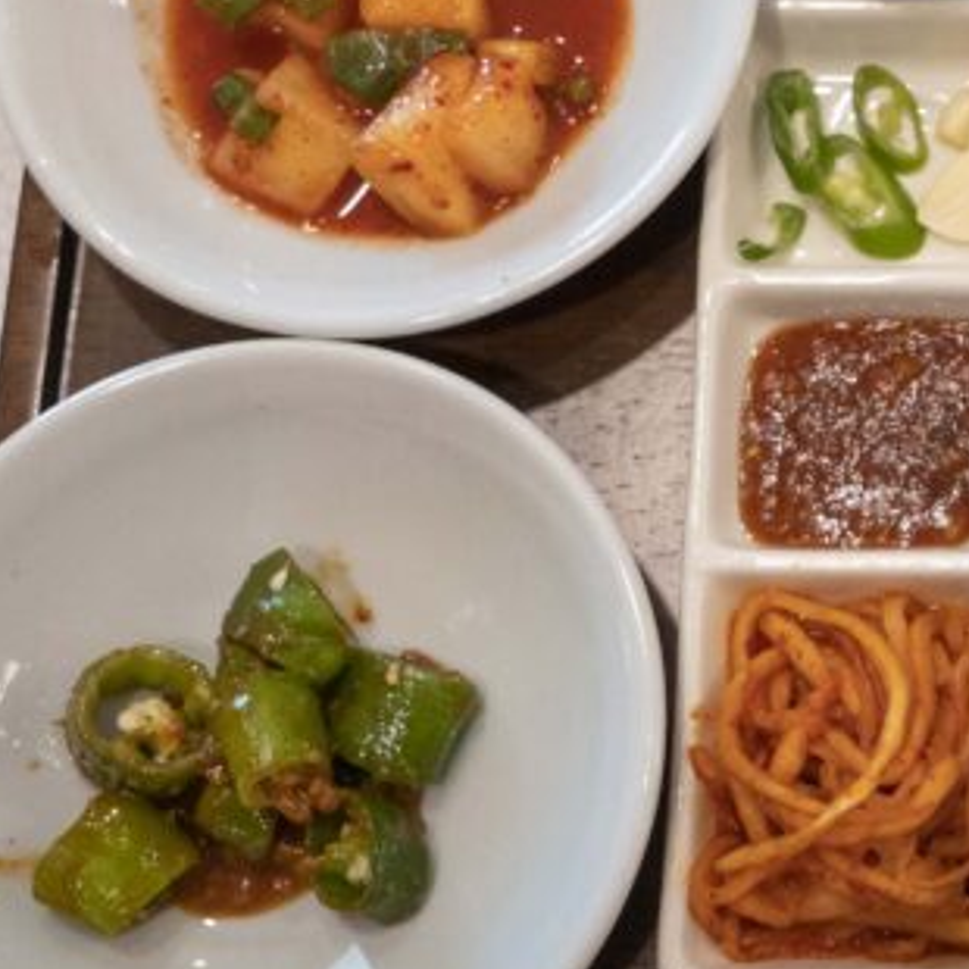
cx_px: 1235
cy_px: 127
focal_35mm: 104
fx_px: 3294
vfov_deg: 16.5
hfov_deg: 15.9
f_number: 5
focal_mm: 37
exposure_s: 1/160
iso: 3200
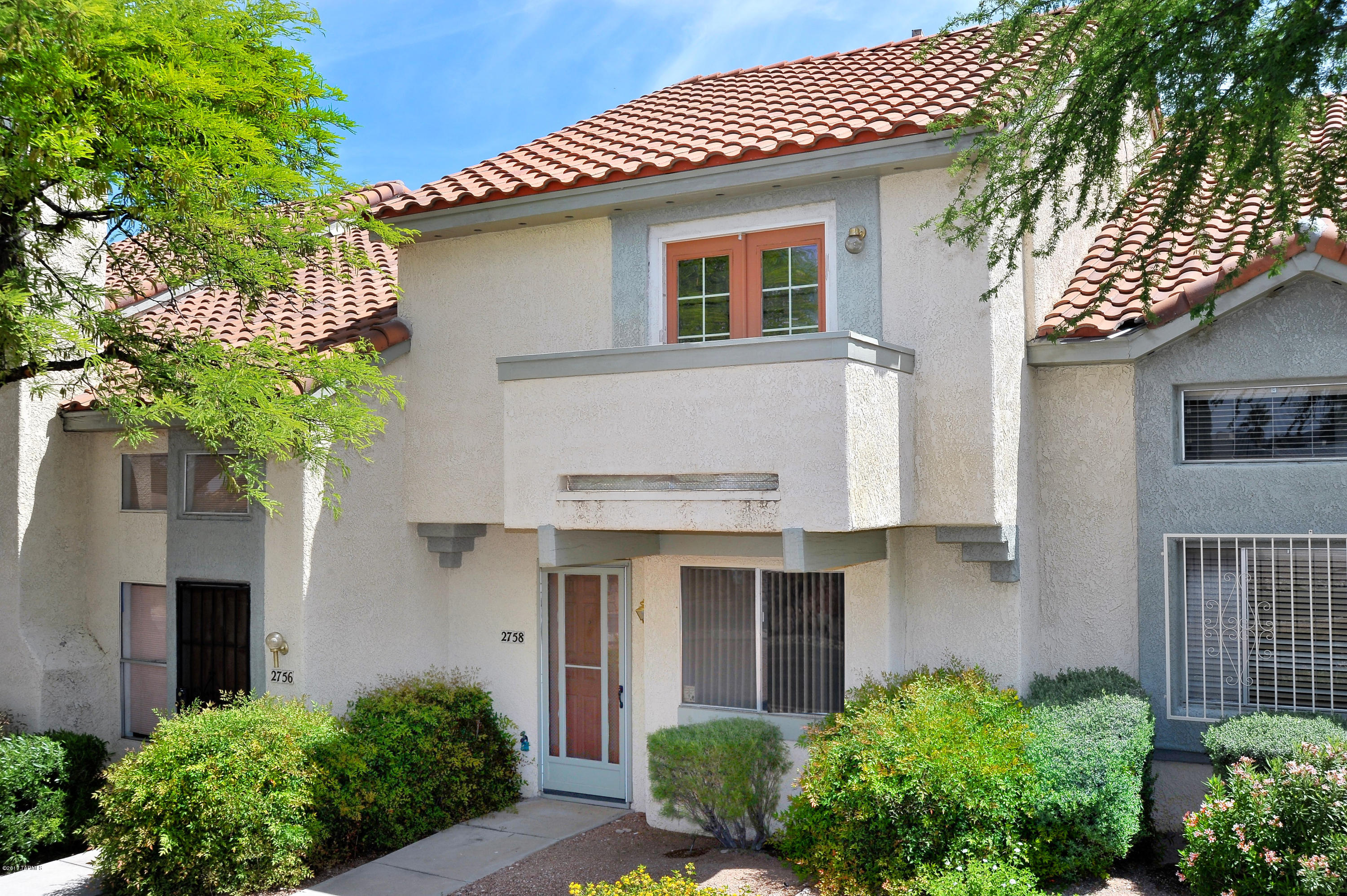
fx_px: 1309
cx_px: 674
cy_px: 448
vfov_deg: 37.8
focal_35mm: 35
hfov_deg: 54.5
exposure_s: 1/320
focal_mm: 35
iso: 320
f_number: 13
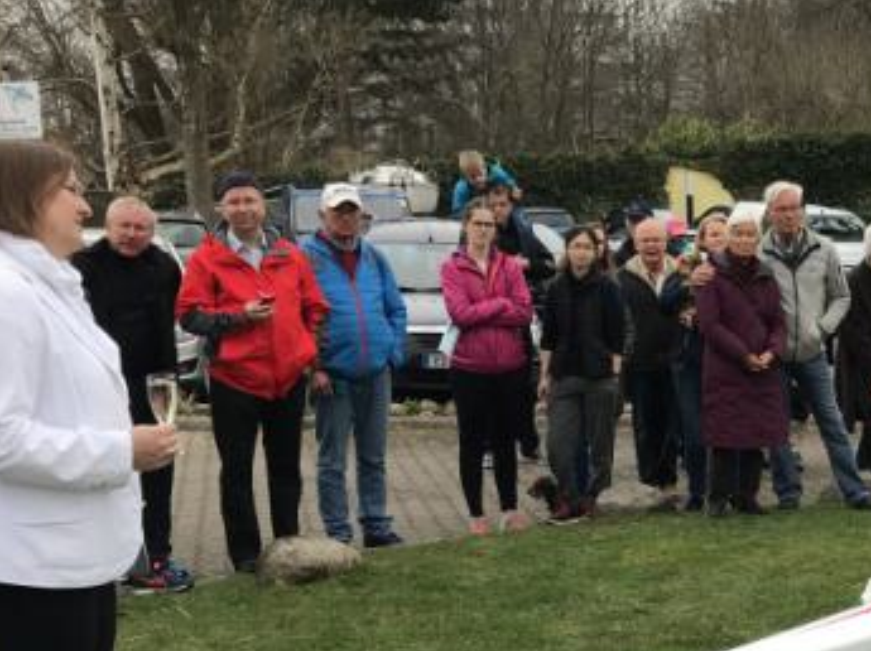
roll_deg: +0.9
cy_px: 585
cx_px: 821
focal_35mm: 65
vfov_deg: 22.0
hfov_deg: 28.4
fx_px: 1634
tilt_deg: -12.0
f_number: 1.8
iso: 20
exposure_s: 1/409
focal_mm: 3.99
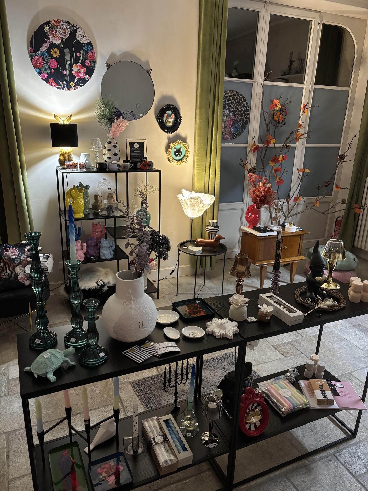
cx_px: 184
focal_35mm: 26
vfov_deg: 67.3
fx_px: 369
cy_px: 246
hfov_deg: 53.1
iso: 400
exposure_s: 1/33
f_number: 1.6
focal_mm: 5.96
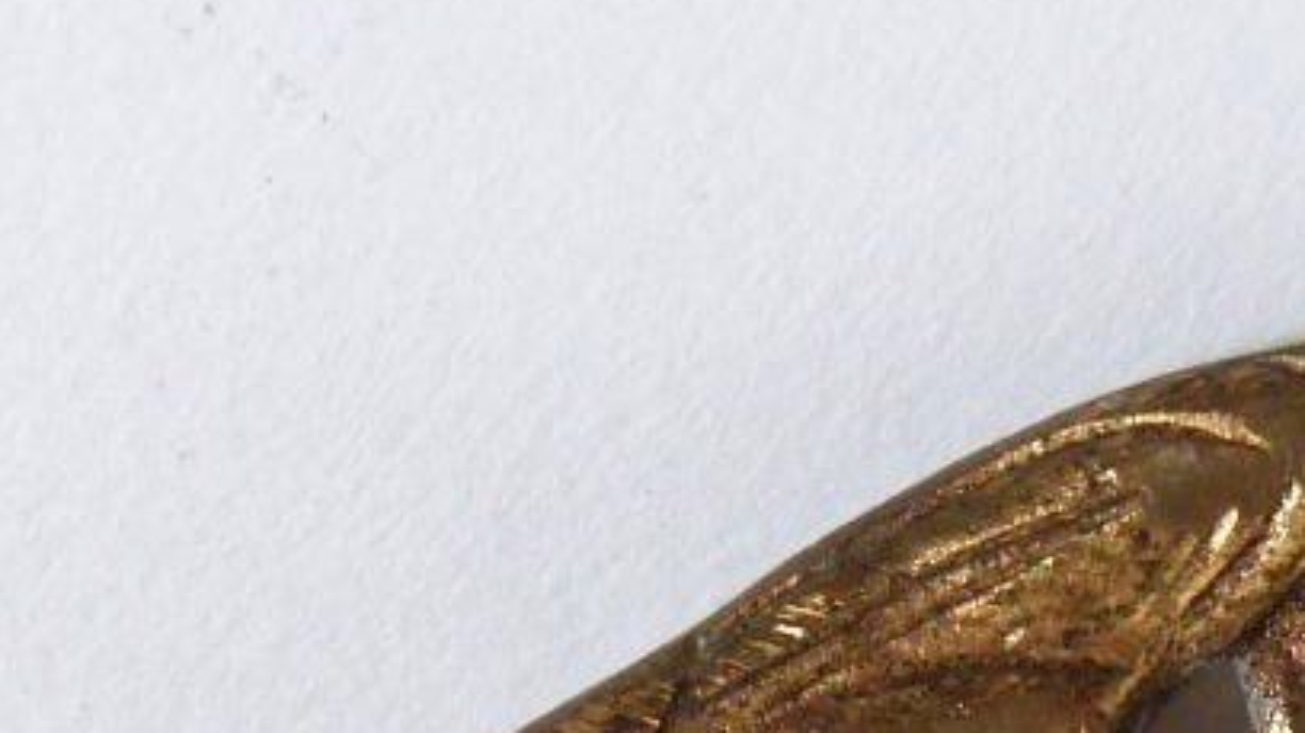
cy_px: 1213
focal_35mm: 109
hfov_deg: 19.4
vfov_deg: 10.6
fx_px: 3770
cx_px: 1040
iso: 160
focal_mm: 6.1
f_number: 3
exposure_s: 1/60
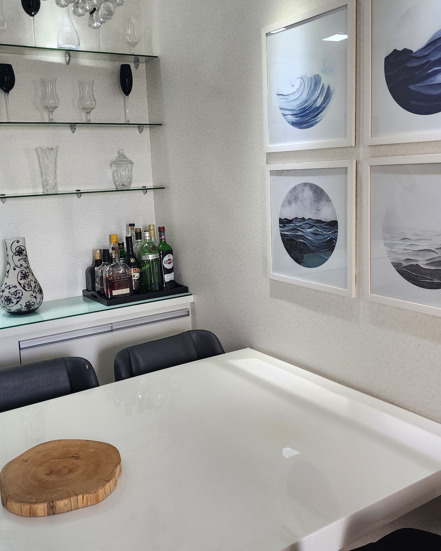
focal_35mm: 34
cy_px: 256
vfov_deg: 52.8
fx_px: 555
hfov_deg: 43.3
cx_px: 189
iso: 200
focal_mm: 6.4
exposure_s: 1/120
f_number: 1.8
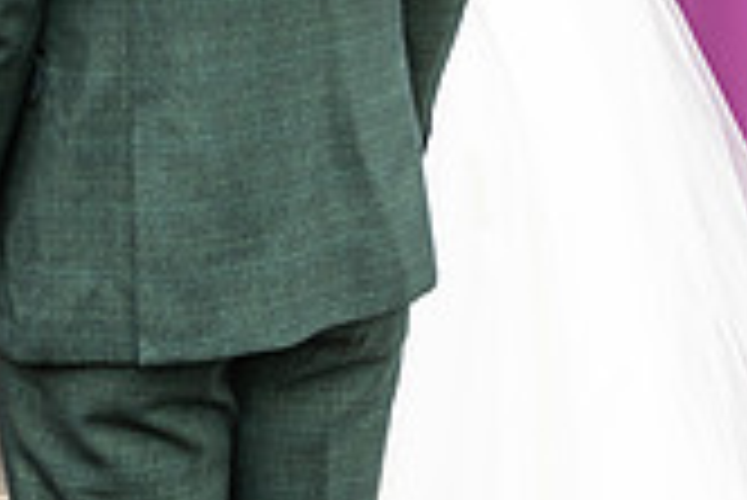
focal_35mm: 122
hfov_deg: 16.8
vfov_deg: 10.8
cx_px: 320
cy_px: -250
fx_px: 2534
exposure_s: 1/200
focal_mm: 35
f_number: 3.5
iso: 160
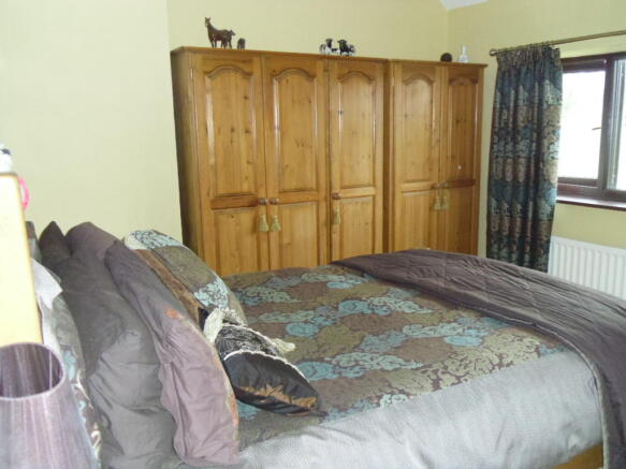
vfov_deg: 45.4
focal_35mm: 31
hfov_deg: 58.4
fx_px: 560
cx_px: 313
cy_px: 234
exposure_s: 1/45
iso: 400
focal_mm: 5.6
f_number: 3.3
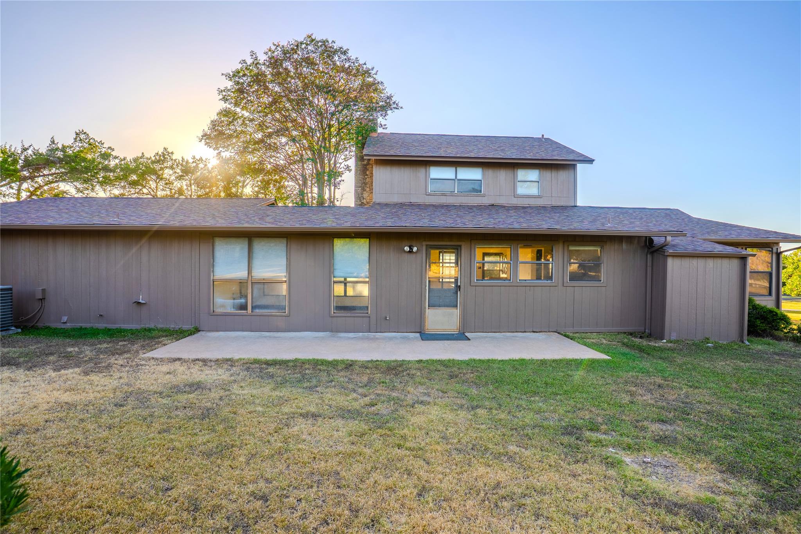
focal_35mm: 17
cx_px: 400
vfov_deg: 70.4
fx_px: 378
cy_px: 267
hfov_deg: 93.3
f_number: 5.6
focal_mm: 17
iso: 100
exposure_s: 1/1000
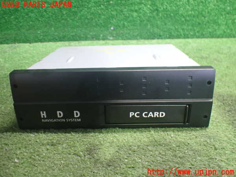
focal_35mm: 30
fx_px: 205
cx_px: 118
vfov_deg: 46.8
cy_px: 88
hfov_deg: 60.0
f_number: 2.3
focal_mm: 5.4
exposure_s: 1/30
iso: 800
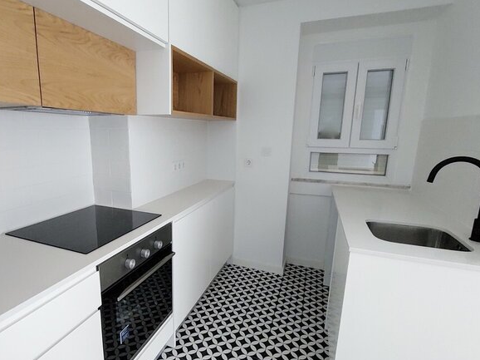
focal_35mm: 18
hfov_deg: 86.7
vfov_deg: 71.4
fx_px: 249
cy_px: 195
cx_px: 192
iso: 800
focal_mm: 1.74
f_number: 2.2
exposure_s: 1/17
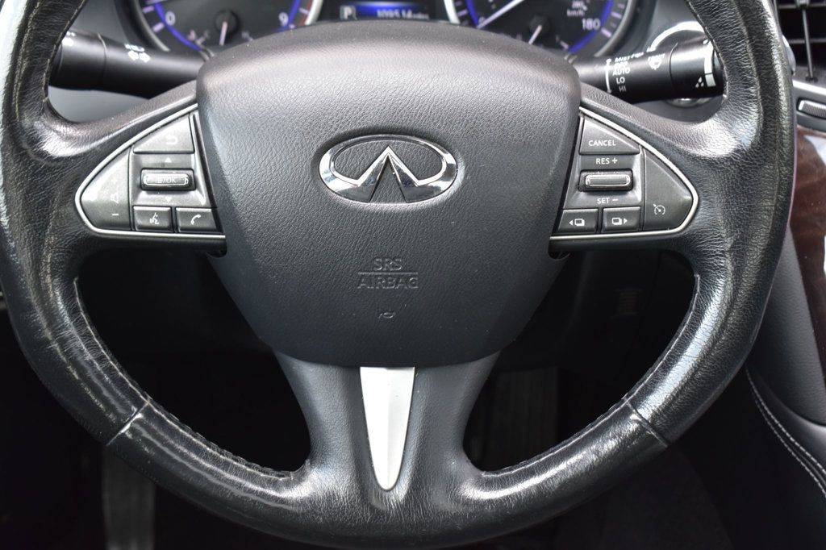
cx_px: 413
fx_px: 1583
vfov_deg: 19.7
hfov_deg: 29.3
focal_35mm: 69
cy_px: 275
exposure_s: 1/30
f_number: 7.1
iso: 400
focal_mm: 46
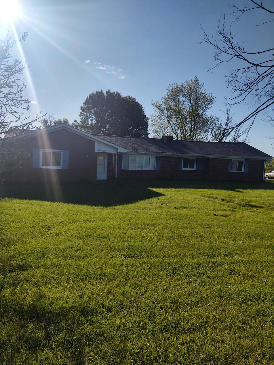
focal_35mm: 27
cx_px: 137
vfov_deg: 65.3
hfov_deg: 51.4
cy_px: 182
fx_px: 285
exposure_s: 1/13707
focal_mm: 4.75
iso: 100
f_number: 1.7
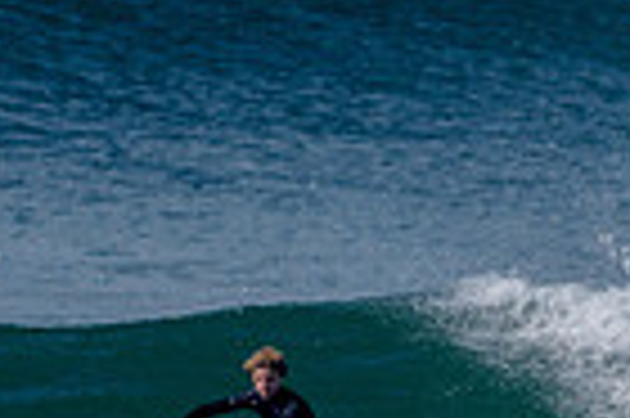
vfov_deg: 0.8
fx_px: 28282
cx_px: 342
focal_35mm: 1618
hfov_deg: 1.3
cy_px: 510
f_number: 5.6
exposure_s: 1/2000
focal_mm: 390
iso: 160
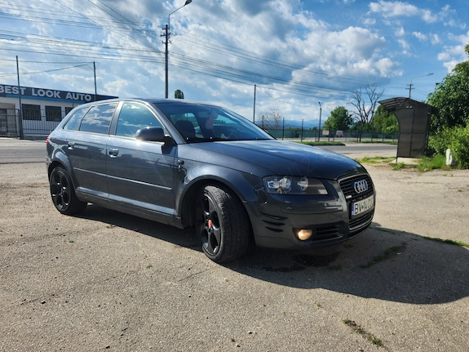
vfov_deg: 56.8
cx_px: 244
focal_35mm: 24
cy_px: 180
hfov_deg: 71.6
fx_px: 325
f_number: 1.8
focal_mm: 5.4
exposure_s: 1/1925
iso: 20
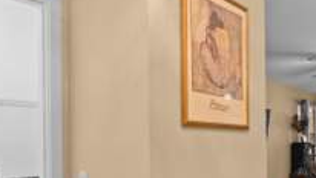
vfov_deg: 29.6
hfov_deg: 50.6
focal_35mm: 39
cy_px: 148
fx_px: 327
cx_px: 212
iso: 800
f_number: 4.5
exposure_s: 1/15
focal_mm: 16
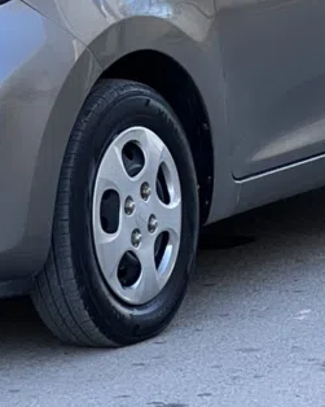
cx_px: 38
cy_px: -355
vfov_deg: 5.8
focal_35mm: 327
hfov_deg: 4.7
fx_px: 3934
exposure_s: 1/121
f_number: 2.8
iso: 32
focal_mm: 9
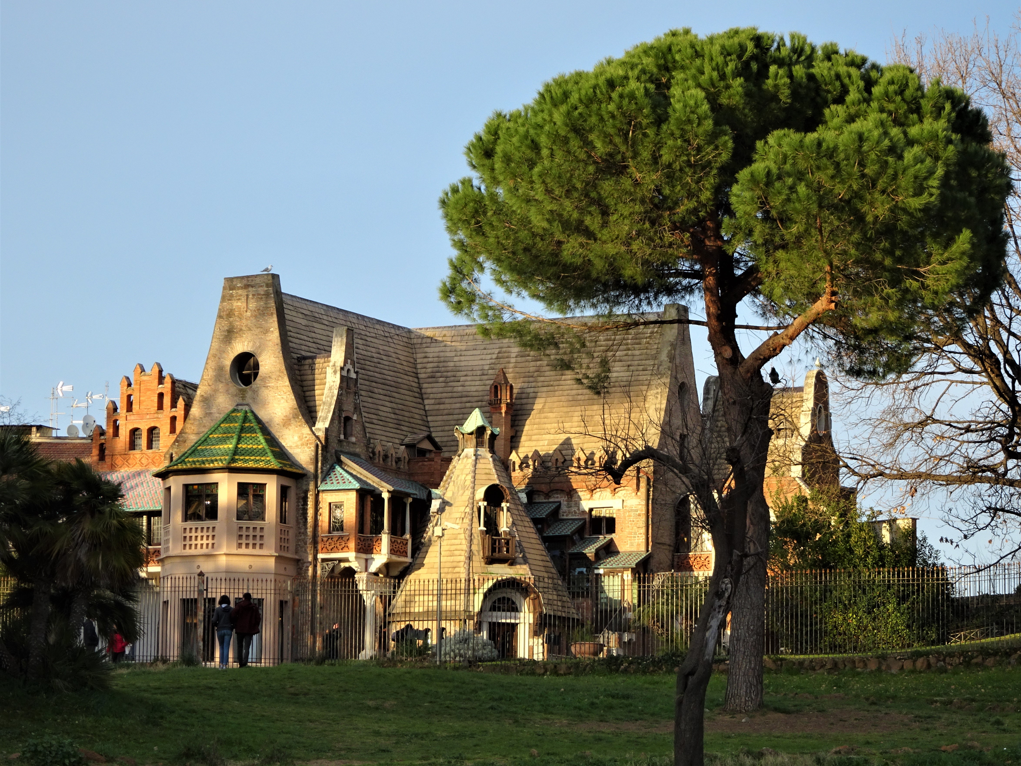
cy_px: 383
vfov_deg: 13.2
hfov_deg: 17.6
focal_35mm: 112
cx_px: 510
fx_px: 3304
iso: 80
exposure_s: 1/160
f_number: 5.6
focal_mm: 19.1
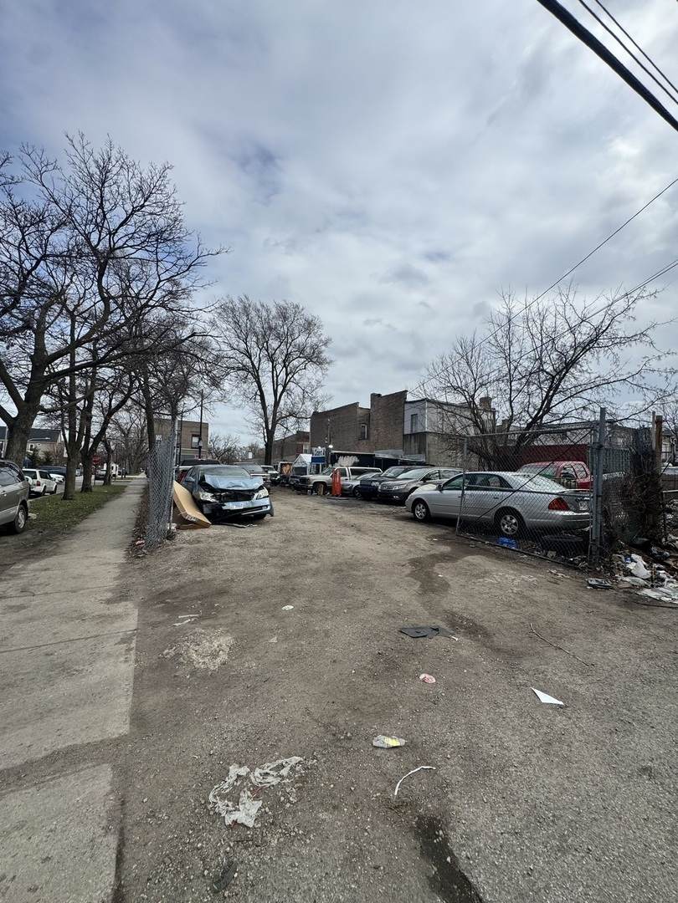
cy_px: 452
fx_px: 366
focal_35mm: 14
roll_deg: -1.7
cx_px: 339
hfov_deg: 85.7
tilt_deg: +3.3
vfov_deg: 102.1
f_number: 2.2
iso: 50
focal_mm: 2.22
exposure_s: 1/3390
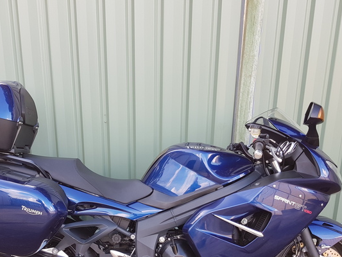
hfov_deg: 47.6
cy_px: 187
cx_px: 136
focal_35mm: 39
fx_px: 385
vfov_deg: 36.1
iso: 50
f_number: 1.7
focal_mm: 4.2
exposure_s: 1/120
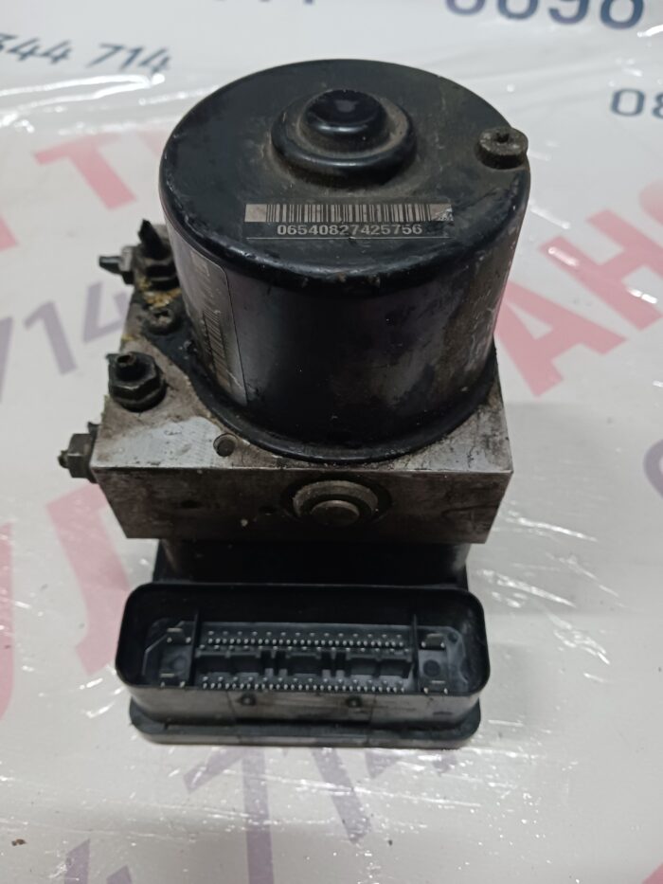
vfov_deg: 65.3
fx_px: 689
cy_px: 442
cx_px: 332
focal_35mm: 27
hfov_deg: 51.4
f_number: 1.8
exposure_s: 1/25
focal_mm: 4
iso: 320
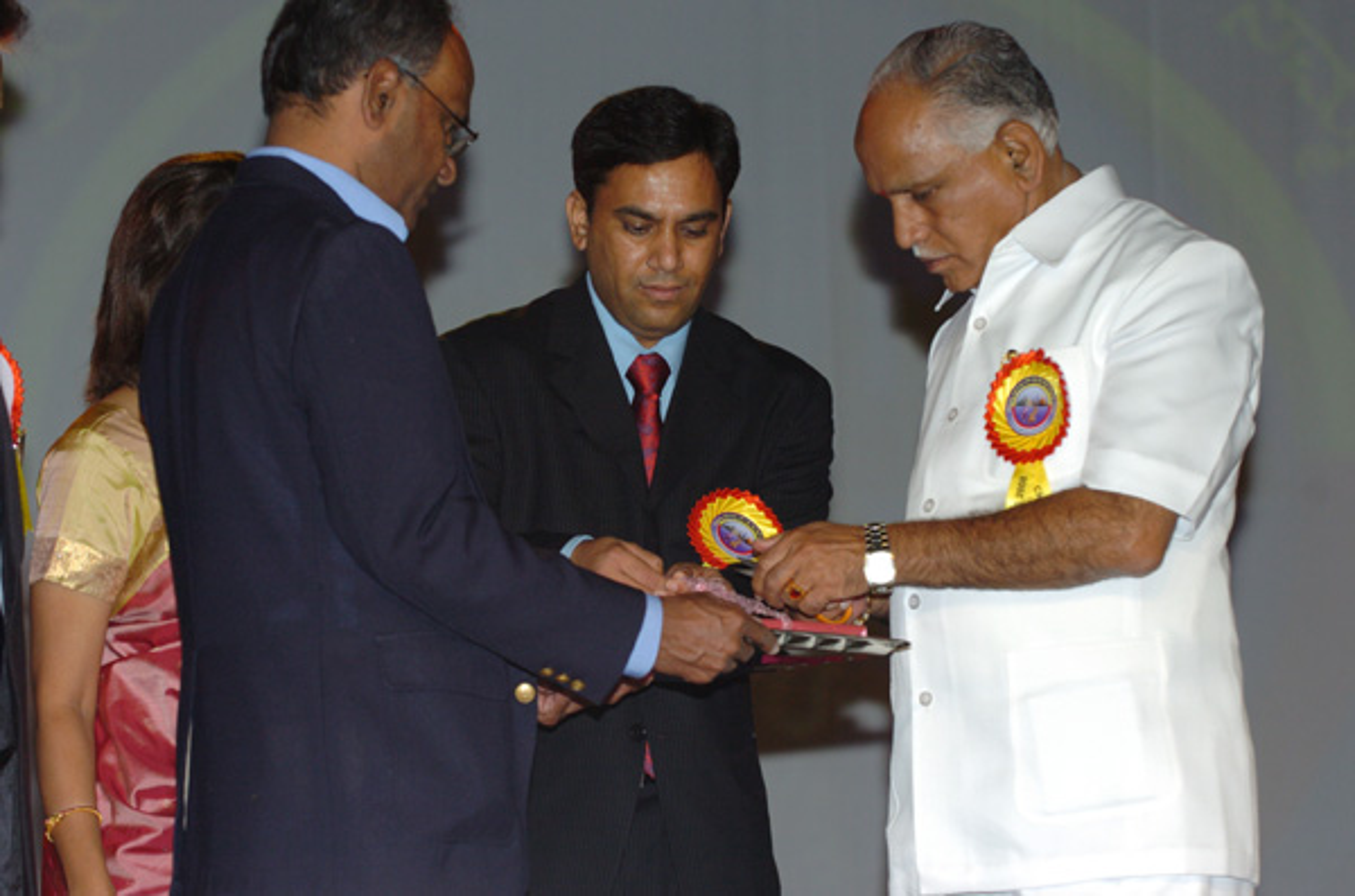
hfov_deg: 12.5
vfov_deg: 8.3
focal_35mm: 165
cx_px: 678
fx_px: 6196
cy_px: 448
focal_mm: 110
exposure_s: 1/200
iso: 400
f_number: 5.6
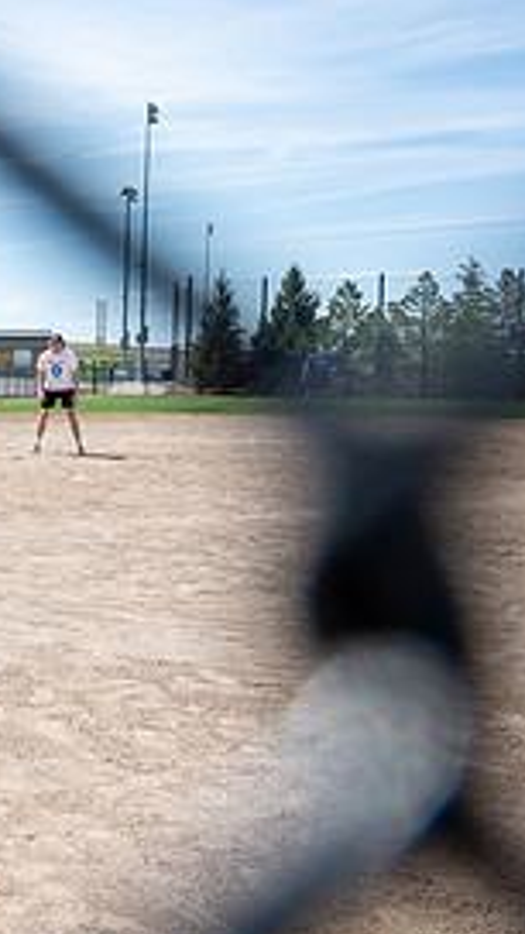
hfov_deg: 18.5
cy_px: 438
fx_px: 1361
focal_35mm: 55
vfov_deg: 37.8
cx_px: -330
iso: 125
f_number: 4
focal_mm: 24
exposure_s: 1/2000
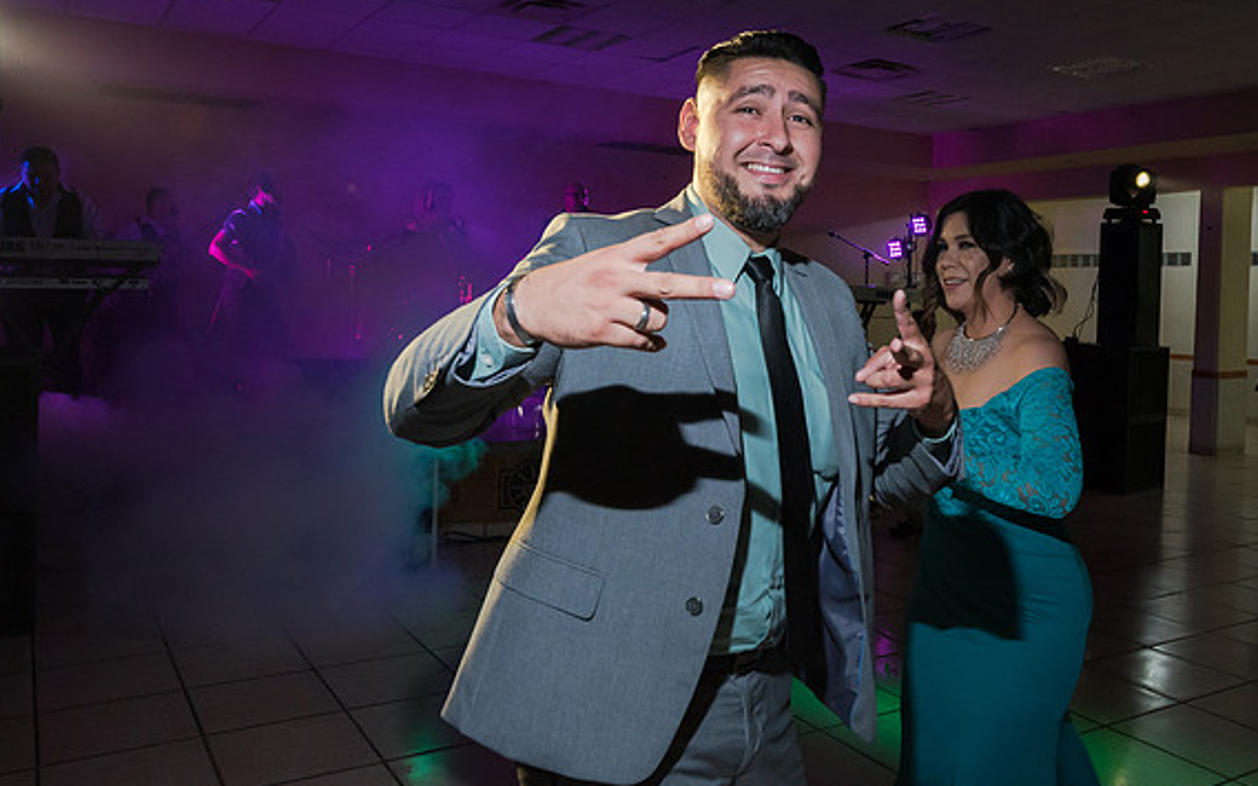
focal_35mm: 31
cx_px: 672
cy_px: 312
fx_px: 1063
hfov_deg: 61.2
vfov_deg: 40.4
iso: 1600
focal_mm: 24
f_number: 4.5
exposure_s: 1/125
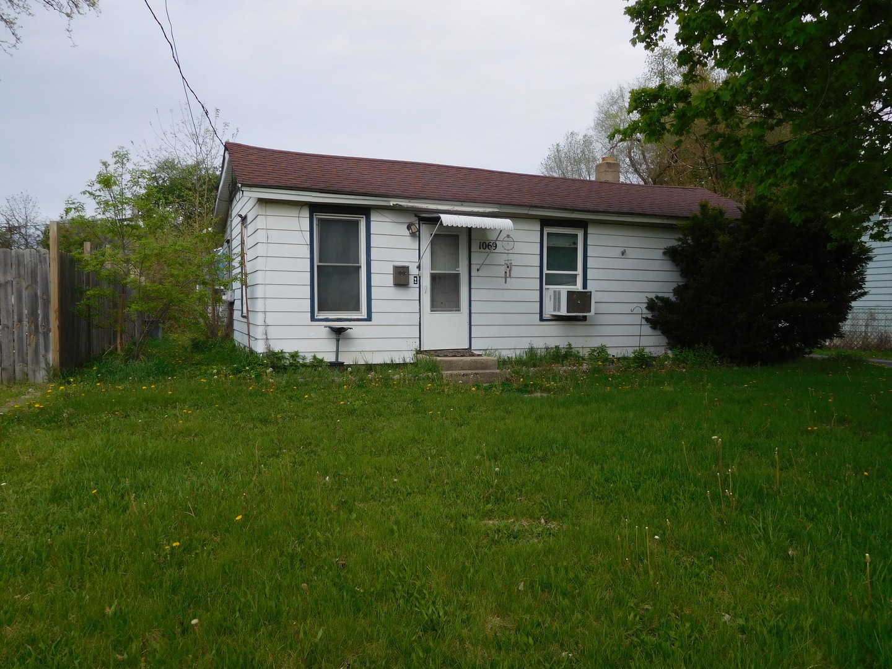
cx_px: 446
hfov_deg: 69.4
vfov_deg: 54.9
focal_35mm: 25
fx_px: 644
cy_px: 334
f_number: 3.4
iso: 125
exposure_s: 1/1250
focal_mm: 4.5
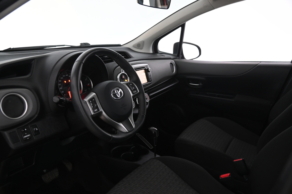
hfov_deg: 60.3
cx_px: 146
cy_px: 97
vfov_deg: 42.3
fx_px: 251
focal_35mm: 31
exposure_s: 1/25
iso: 2000
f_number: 4
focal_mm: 31
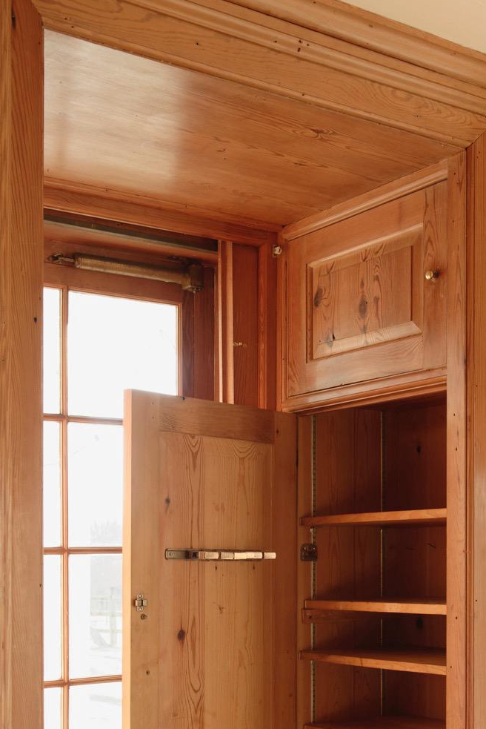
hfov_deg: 26.9
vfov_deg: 38.7
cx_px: 317
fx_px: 1012
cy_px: 530
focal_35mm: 50
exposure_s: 1/50
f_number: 7.1
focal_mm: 32
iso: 800
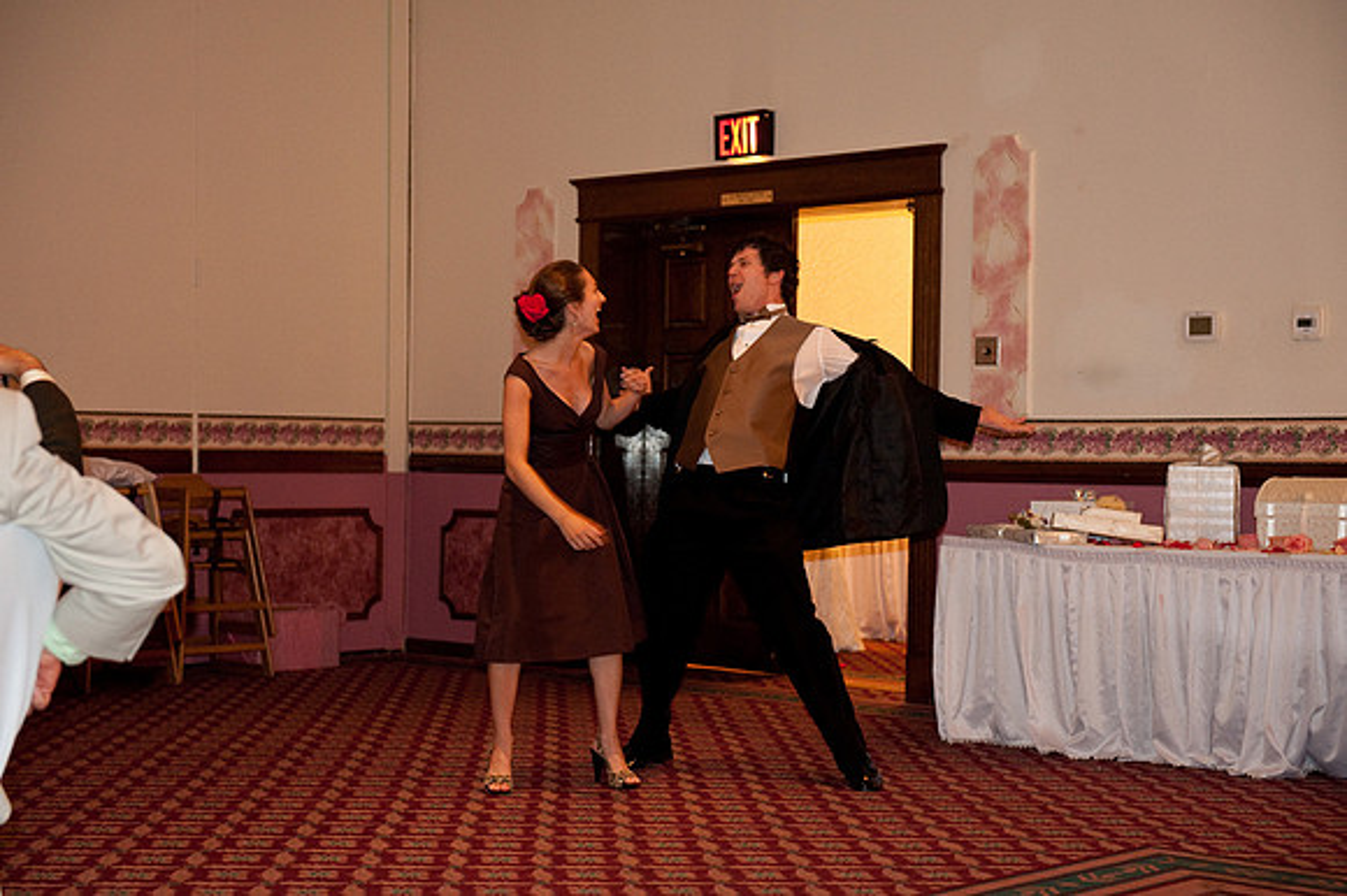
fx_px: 2244
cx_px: 674
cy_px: 448
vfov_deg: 22.6
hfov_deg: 33.4
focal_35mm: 60
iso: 1600
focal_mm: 60
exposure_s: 1/60
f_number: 3.5
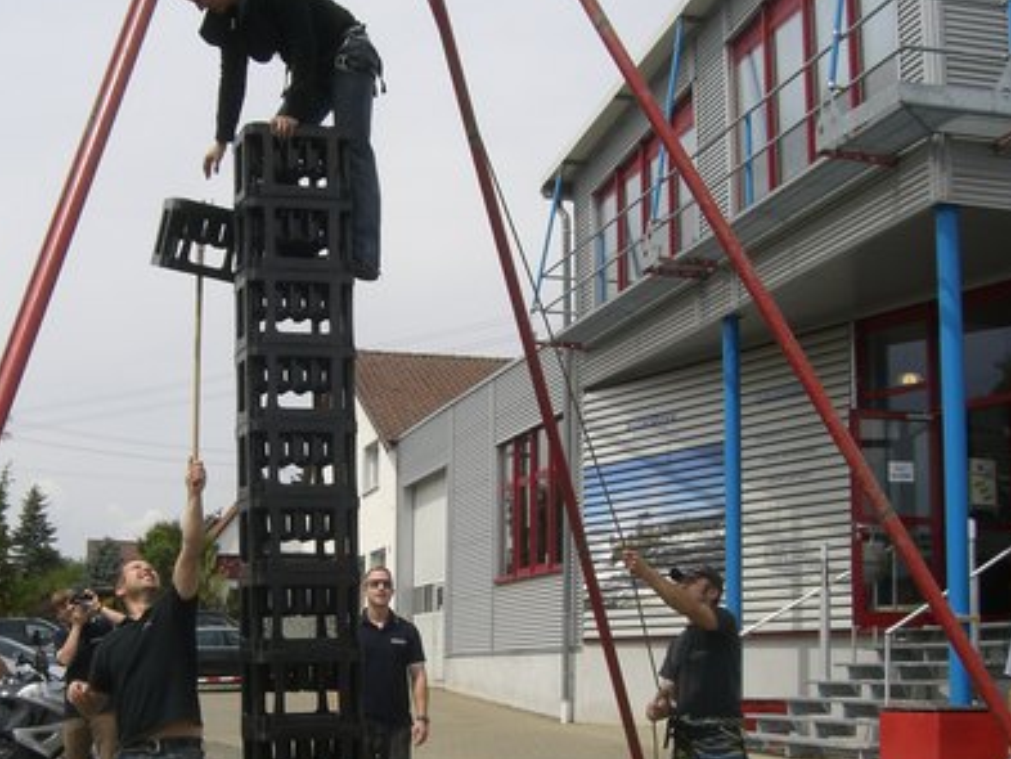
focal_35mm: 58
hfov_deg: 33.0
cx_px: 360
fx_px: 1694
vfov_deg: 25.2
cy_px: 468
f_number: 4.3
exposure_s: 1/800
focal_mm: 6.2
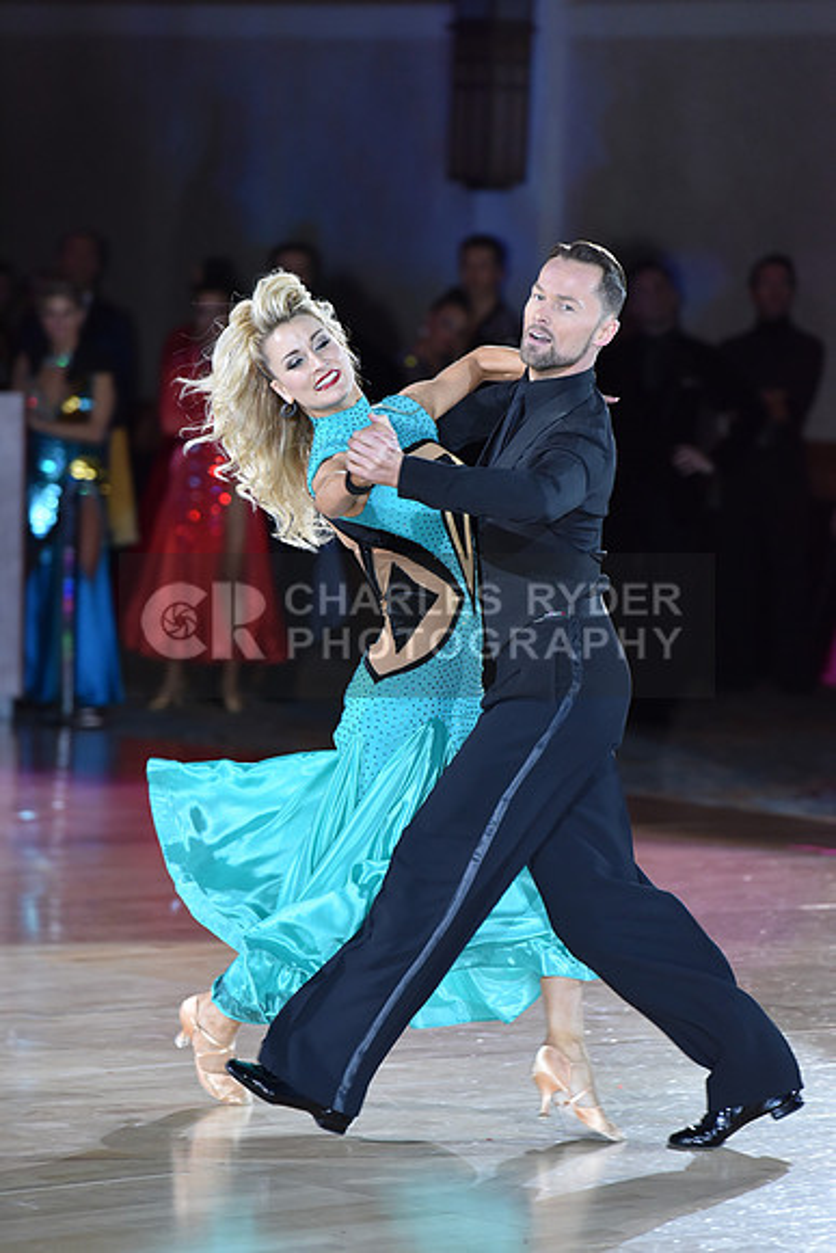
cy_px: 626
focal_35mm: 195
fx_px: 6788
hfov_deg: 7.0
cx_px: 418
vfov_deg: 10.5
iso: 1600
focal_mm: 195
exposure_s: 1/250
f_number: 4
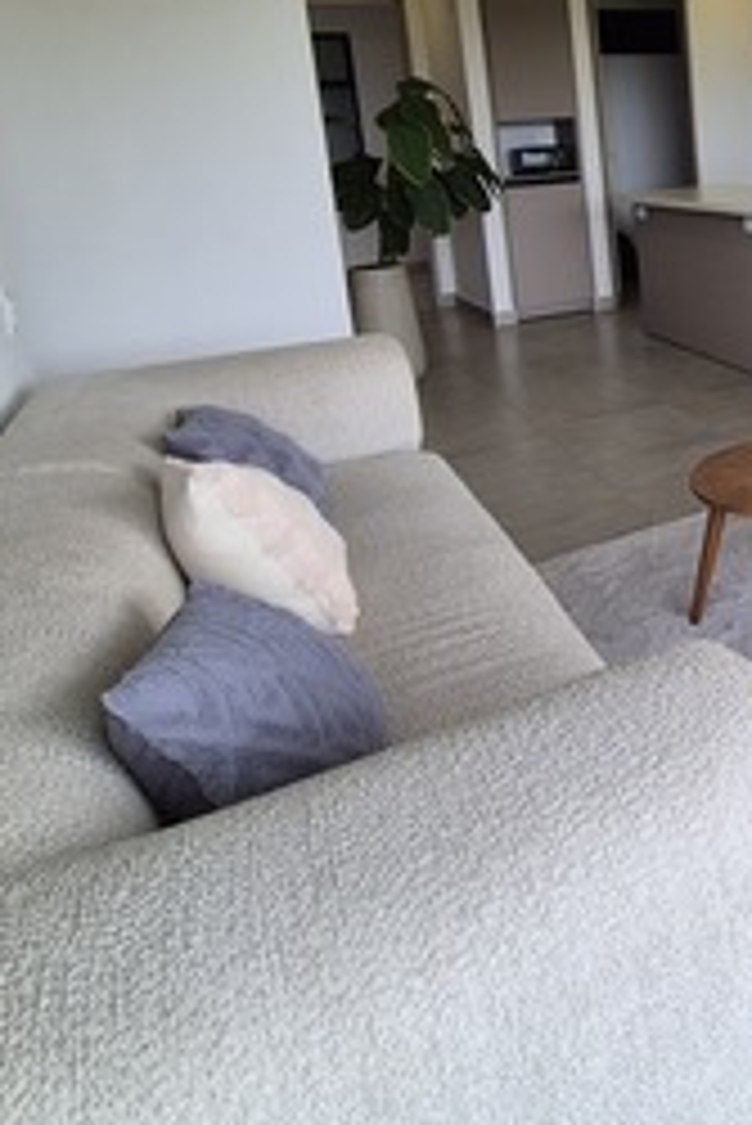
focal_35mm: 27
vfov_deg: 64.2
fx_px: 845
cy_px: 313
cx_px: 788
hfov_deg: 40.6
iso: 50
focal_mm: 2.2
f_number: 2.2
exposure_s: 1/140
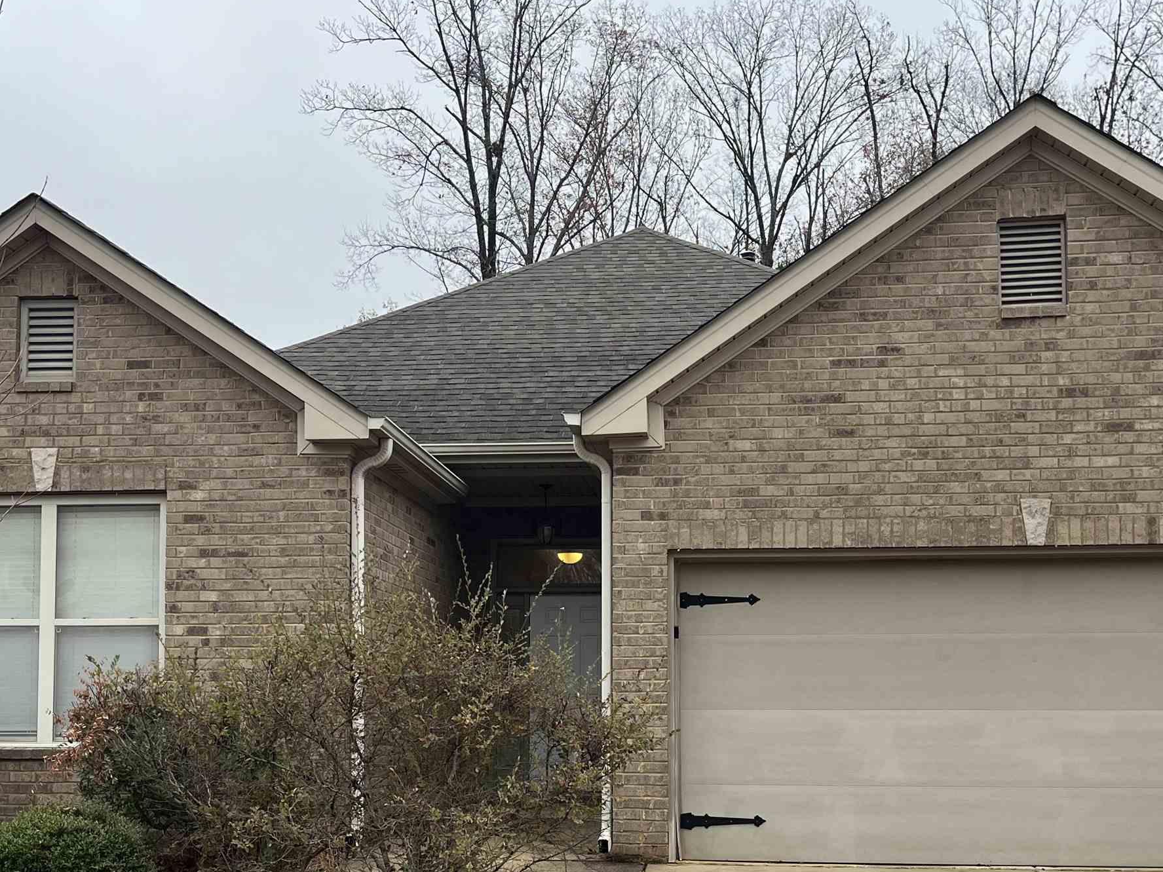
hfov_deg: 42.1
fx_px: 1512
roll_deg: +0.0
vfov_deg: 31.7
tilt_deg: +2.7
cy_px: 634
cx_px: 576
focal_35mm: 45
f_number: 1.6
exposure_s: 1/625
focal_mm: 5.1
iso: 50
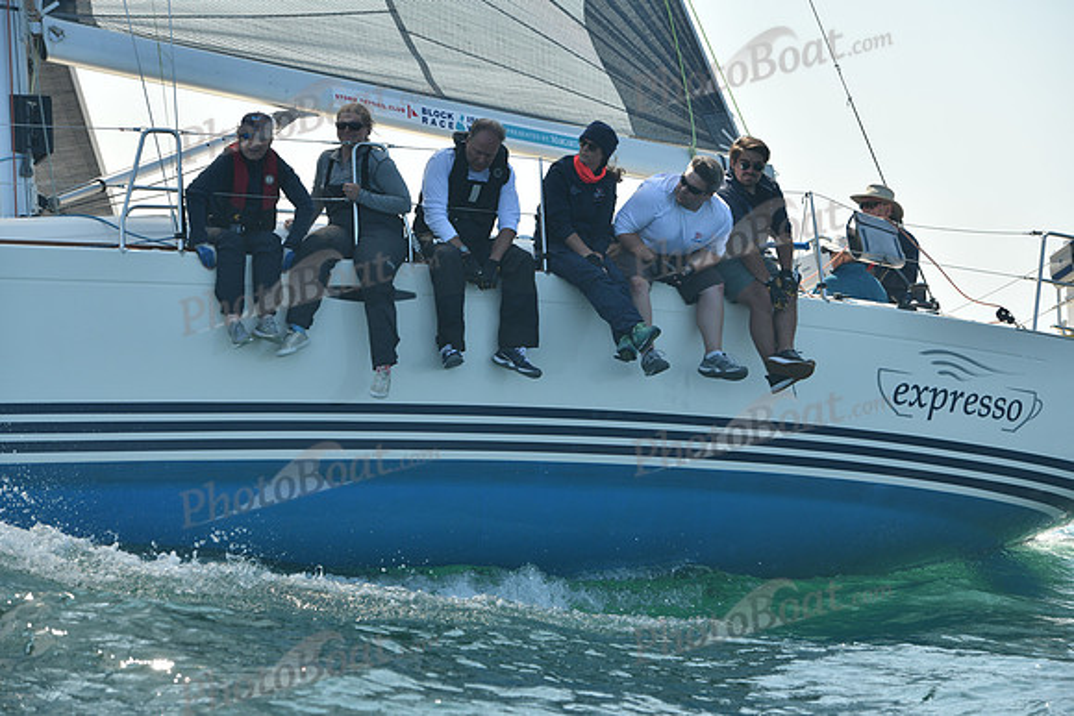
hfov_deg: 17.6
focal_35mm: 116
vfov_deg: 11.8
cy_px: 358
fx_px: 3461
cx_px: 537
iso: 320
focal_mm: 116
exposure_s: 1/640
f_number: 5.6
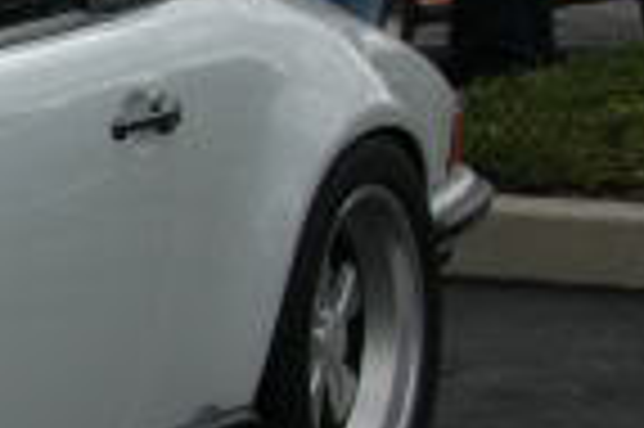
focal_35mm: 220
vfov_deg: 6.2
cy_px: 329
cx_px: -793
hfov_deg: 8.7
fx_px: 3923
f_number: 4.2
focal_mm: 29
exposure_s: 1/1600
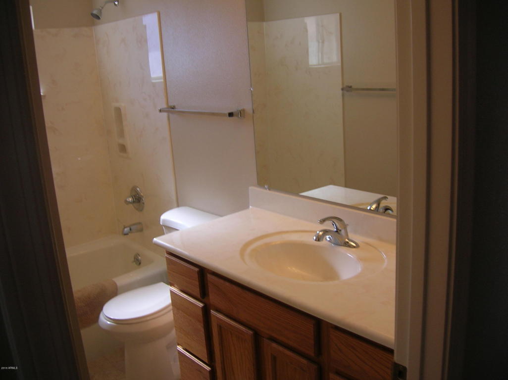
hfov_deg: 54.0
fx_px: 499
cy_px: 190
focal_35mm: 34
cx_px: 254
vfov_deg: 41.7
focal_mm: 5.7
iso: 50
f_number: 2.9
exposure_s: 1/54.5
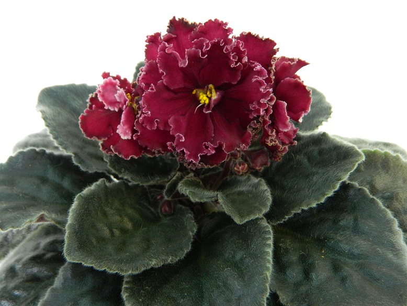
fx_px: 412
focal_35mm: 35
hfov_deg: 52.6
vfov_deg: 40.7
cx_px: 204
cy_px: 153
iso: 400
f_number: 3.3
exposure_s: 1/40
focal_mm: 6.2
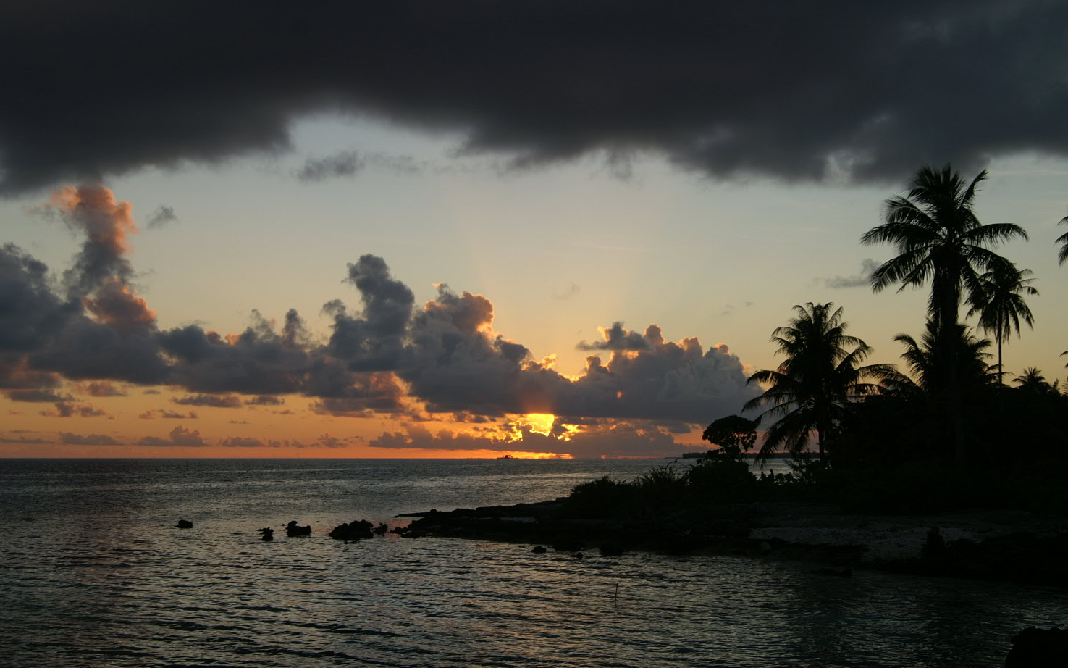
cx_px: 542
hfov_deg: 37.2
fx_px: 1587
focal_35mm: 55
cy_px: 340
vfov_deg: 23.8
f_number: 11
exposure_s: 1/100
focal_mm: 35
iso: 100
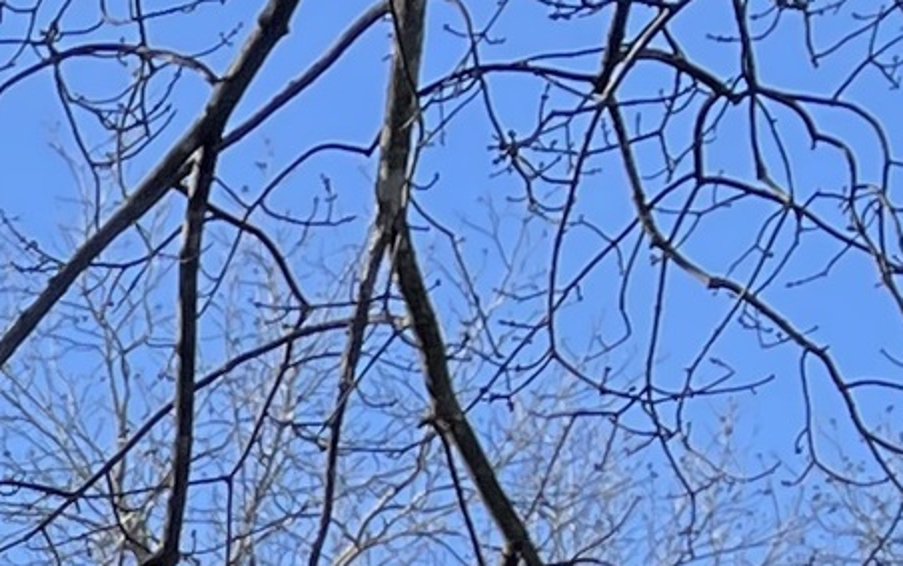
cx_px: -1195
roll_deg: -2.4
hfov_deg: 10.2
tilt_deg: +6.6
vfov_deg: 6.3
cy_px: 2064
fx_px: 4432
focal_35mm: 180
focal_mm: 5.1
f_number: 1.6
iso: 32
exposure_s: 1/1294
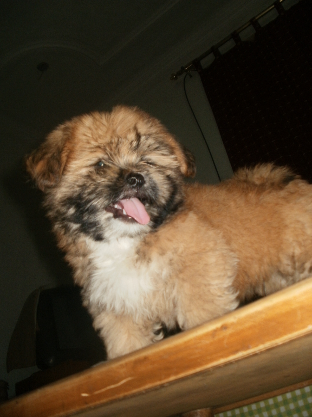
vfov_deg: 51.4
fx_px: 433
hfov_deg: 39.7
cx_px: 156
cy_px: 208
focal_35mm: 36
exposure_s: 1/30
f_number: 3.5
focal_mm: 6.3
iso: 125
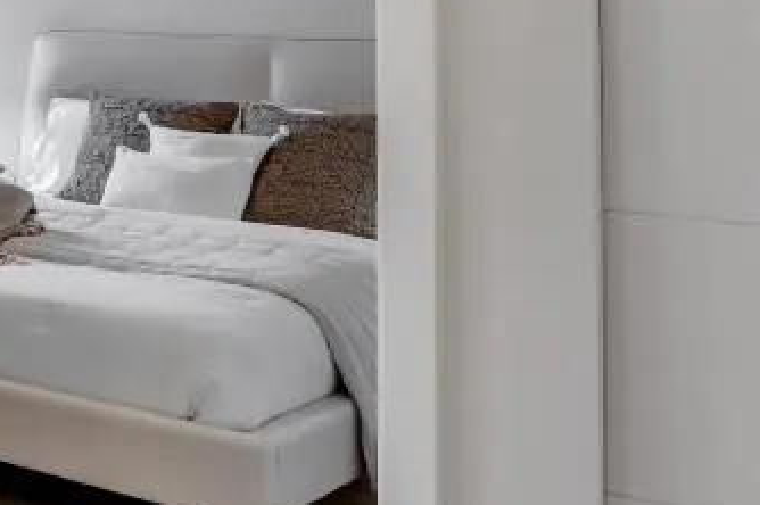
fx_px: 1506
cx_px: -583
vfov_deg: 18.2
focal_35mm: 71
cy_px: -73
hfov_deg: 20.6
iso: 400
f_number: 8
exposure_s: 1/30
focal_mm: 14.7
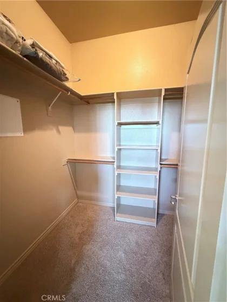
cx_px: 114
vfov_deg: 102.1
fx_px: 122
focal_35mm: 14
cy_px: 151
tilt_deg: -8.3
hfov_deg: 85.7
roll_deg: -0.1
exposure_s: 1/40
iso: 1250
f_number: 2.2
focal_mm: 2.22
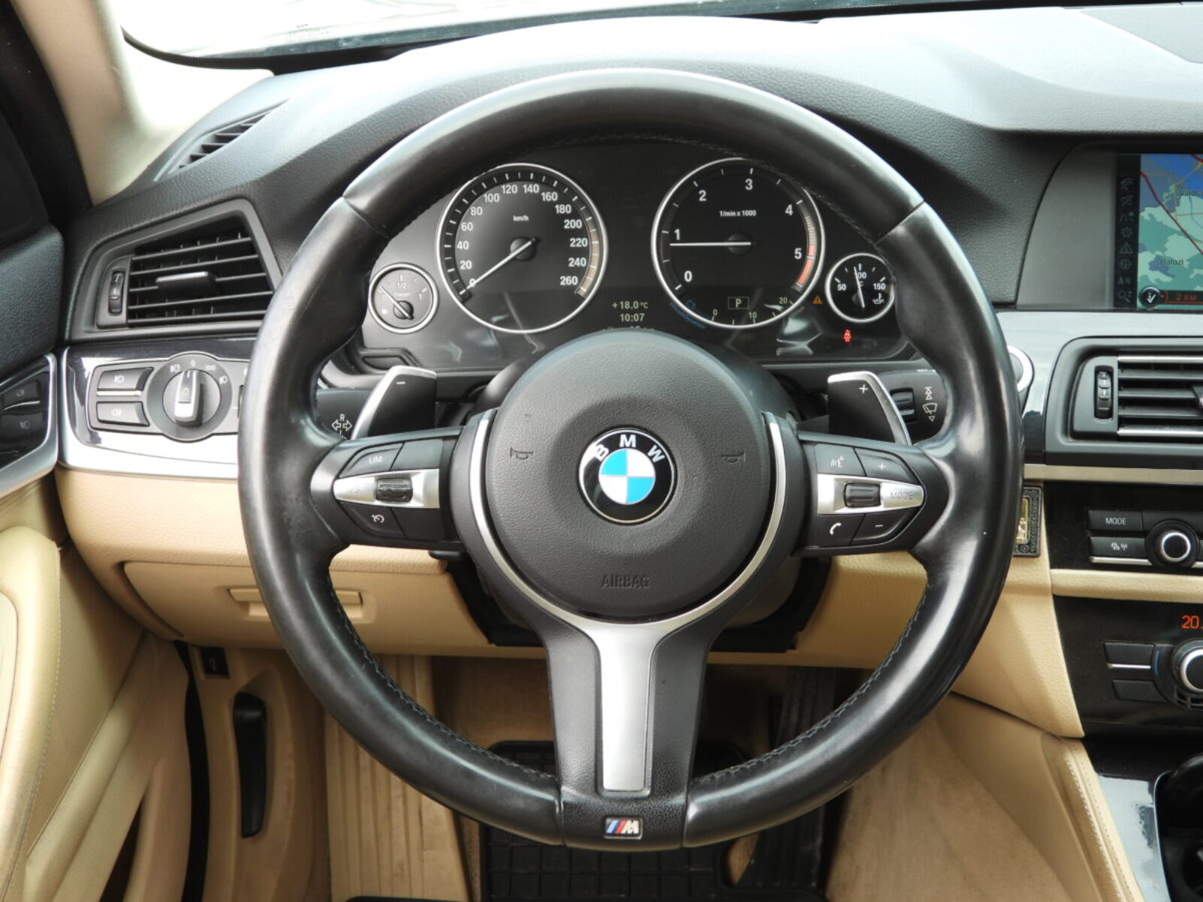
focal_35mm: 50
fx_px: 1738
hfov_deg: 38.2
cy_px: 451
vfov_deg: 29.1
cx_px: 602
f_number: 3.2
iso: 100
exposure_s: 1/50
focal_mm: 9
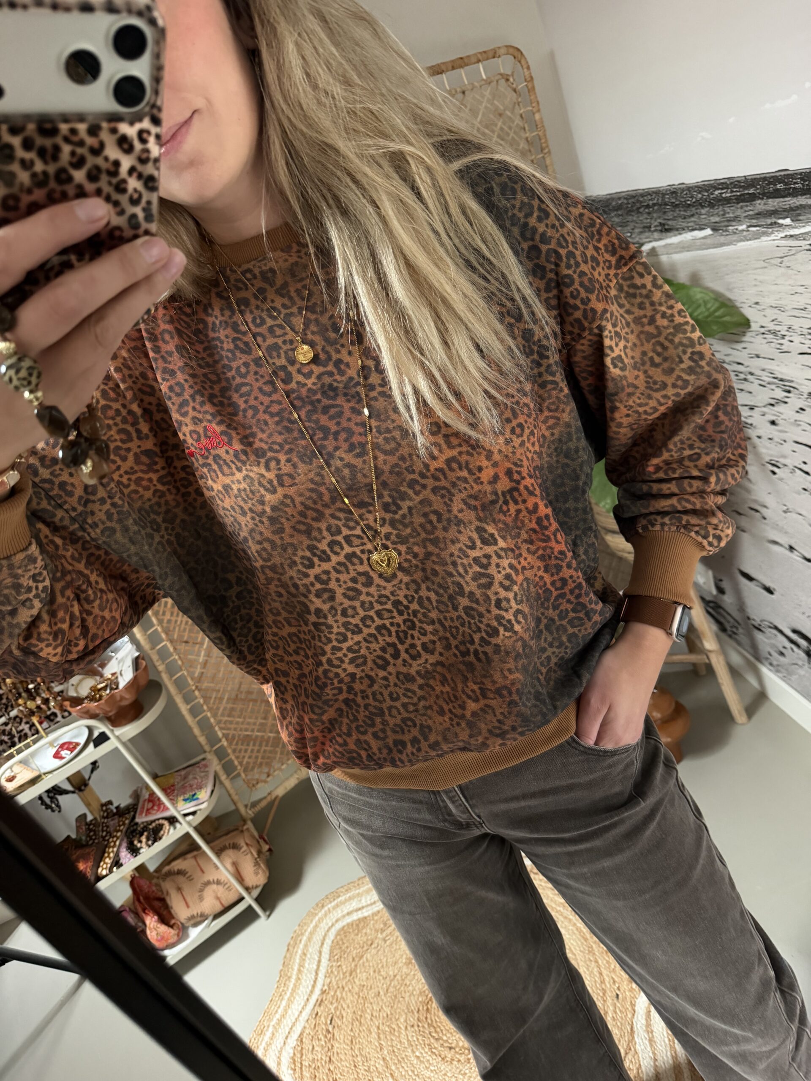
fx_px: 750
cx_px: 406
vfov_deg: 71.6
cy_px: 540
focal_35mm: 24
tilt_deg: -45.2
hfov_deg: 56.8
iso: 1000
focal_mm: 6.76
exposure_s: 1/36
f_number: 1.78
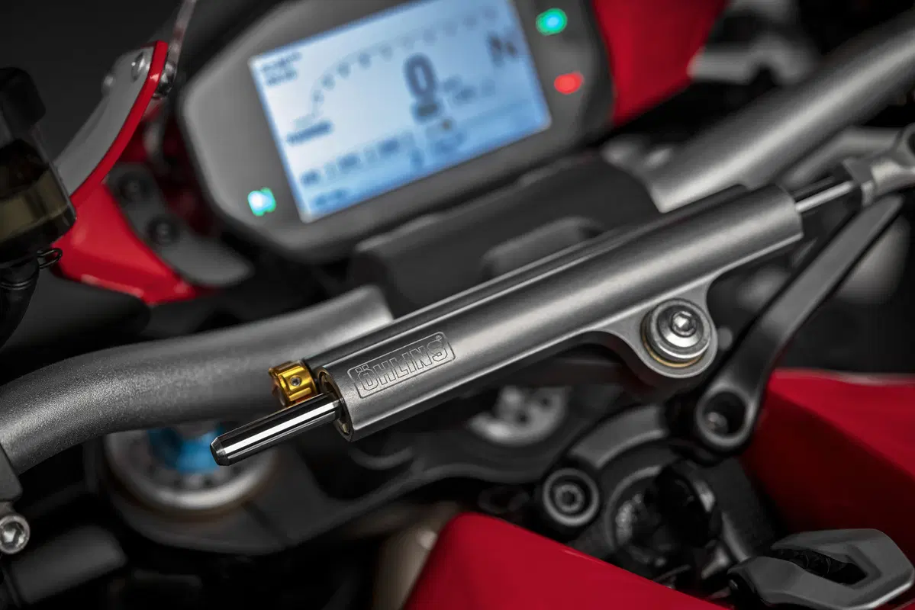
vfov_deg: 22.6
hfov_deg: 33.4
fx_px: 1525
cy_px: 305
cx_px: 458
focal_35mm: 60
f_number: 4.5
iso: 800
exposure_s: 1/160
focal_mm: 60
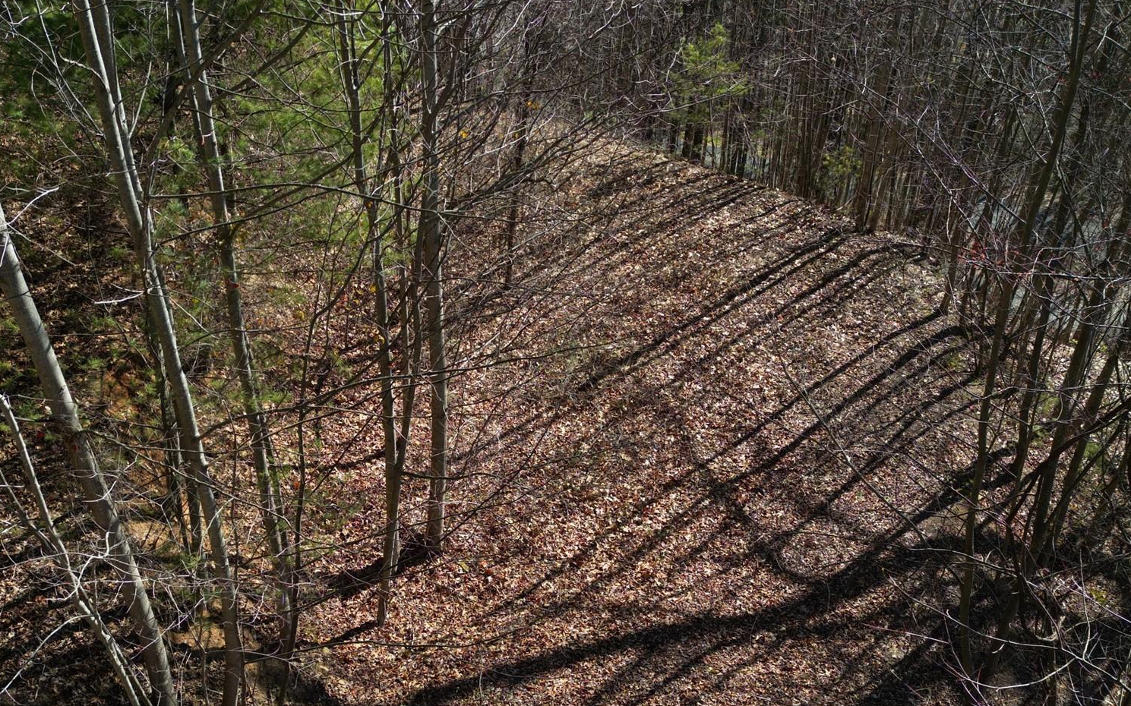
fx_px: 1079
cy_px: 482
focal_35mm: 35
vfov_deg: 35.8
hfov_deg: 55.3
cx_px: 532
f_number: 1.7
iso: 100
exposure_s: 1/1000
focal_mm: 6.72
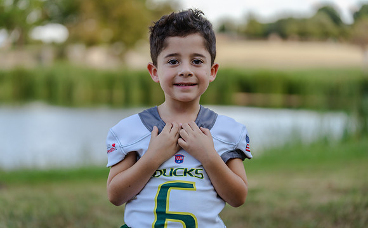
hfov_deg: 22.6
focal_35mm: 92
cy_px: 123
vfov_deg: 14.1
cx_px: 184
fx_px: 920
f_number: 2.8
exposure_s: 1/320
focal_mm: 90
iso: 160
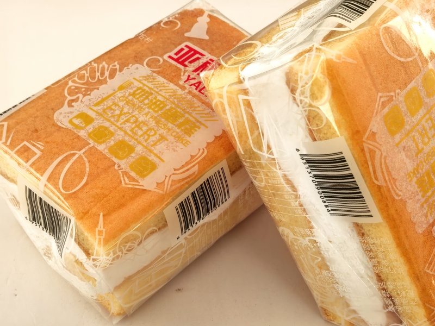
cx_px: 218
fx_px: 641
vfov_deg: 28.6
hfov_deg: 37.5
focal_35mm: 51
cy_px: 163
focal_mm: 5.75
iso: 250
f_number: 2.8
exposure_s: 1/333
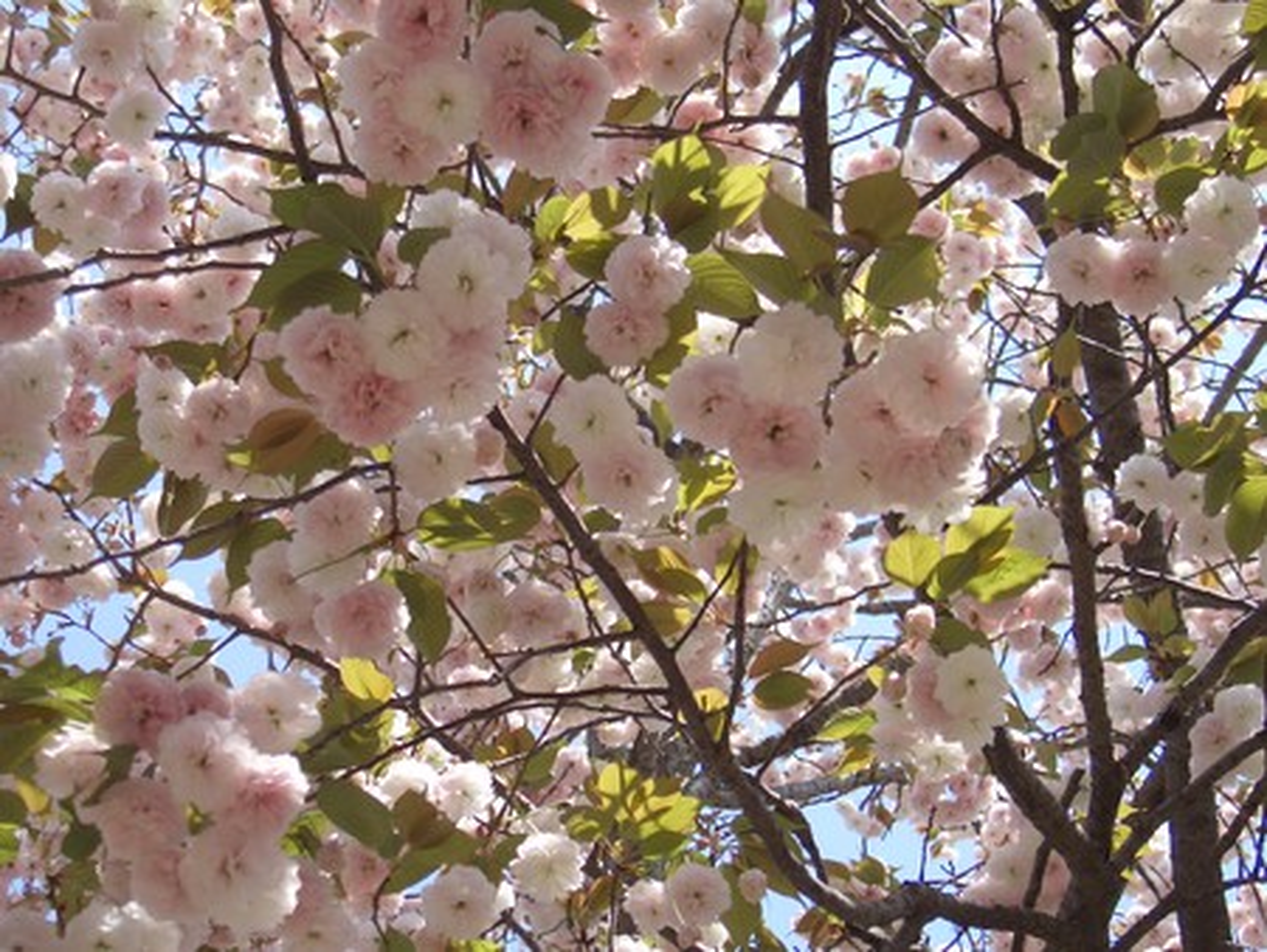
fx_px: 2527
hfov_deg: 28.1
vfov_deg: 21.3
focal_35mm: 69
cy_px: 476
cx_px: 634
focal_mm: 14.2
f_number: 3.7
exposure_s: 1/400
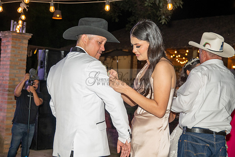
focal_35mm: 62
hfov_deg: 32.4
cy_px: 78
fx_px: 405
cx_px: 118
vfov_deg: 21.9
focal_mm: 62
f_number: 6
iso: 2000
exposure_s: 1/200
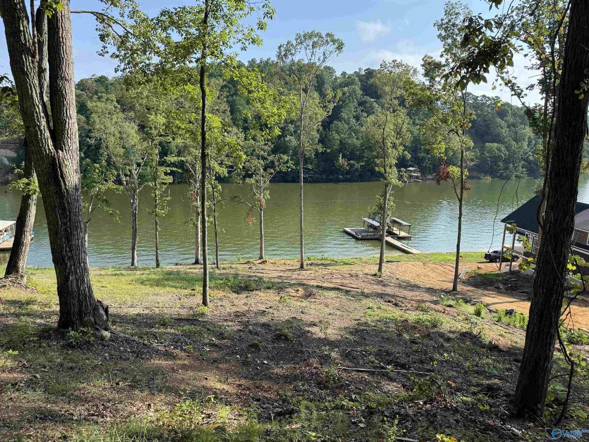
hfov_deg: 71.6
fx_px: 408
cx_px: 294
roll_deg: -0.1
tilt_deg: -12.4
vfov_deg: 56.8
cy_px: 221
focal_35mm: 24
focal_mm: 6.76
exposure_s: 1/1524
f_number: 1.78
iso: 80
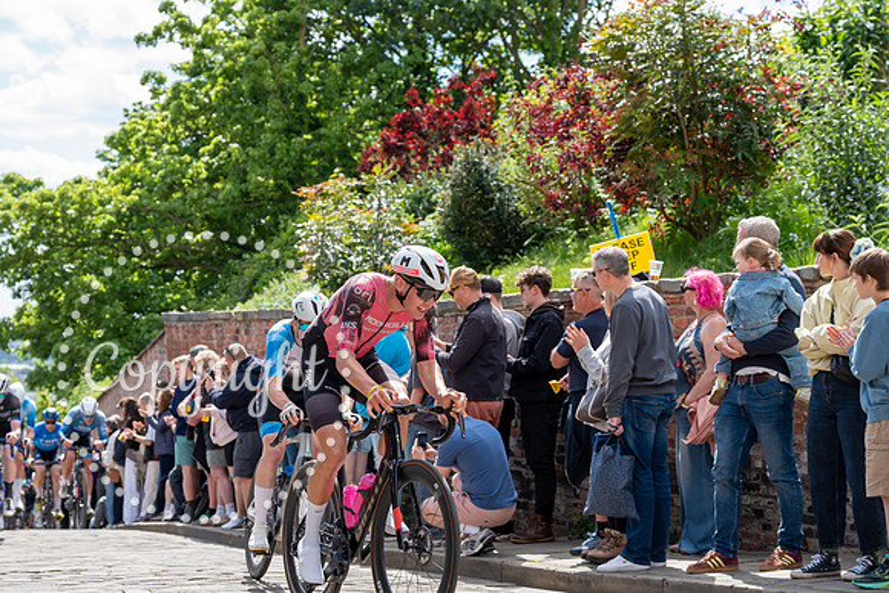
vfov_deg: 19.5
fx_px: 1729
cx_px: 444
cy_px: 296
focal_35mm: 70
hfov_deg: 28.8
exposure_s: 1/1000
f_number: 5
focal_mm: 70
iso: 500
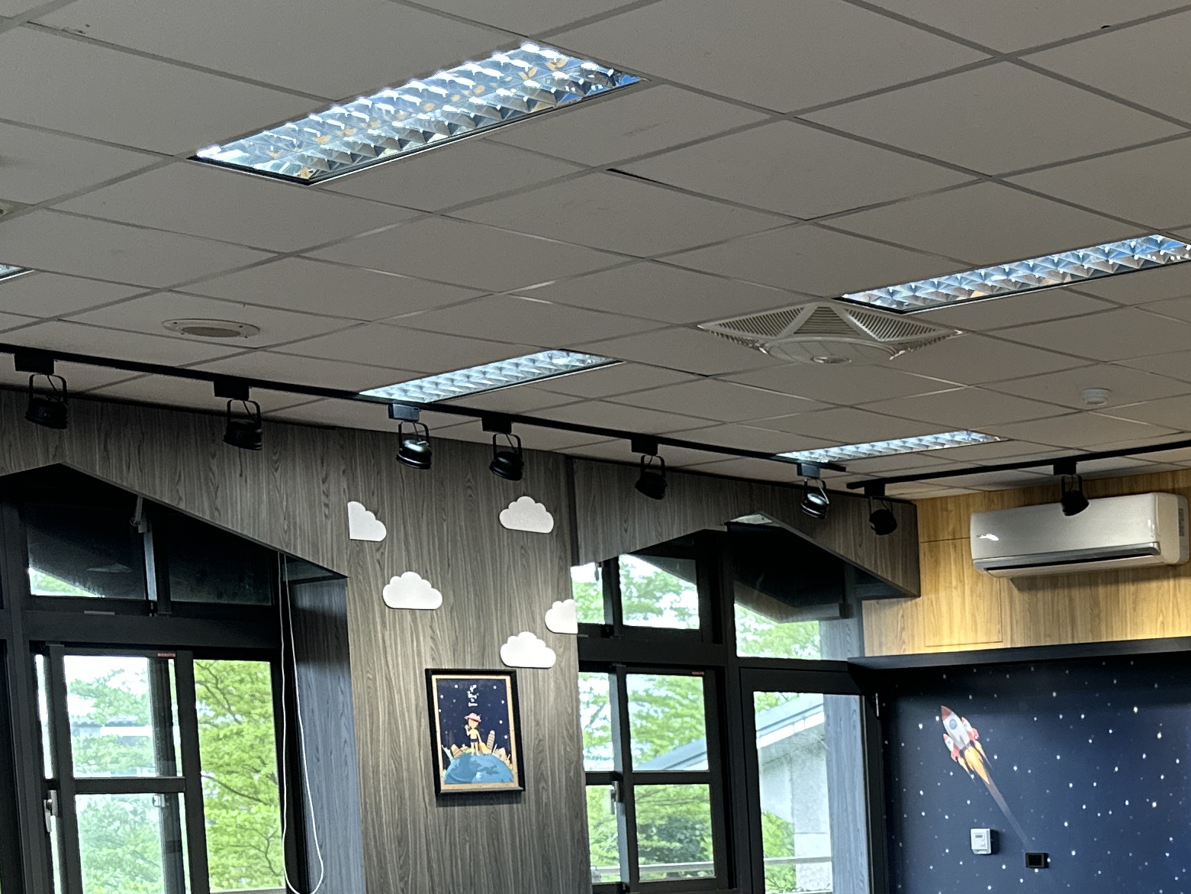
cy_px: 964
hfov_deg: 28.2
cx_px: 1326
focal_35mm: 62
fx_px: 2133
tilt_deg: -4.9
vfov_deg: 22.4
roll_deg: +1.8
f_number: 1.78
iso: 160
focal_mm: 6.86
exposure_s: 1/120
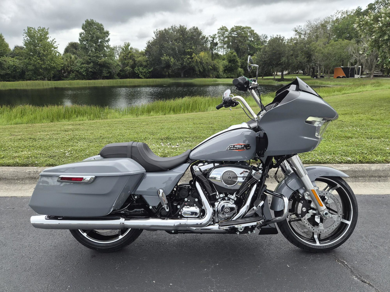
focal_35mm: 23
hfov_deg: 73.9
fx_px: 259
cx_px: 195
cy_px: 146
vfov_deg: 58.9
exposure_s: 1/2080
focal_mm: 5.4
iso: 80
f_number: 1.8
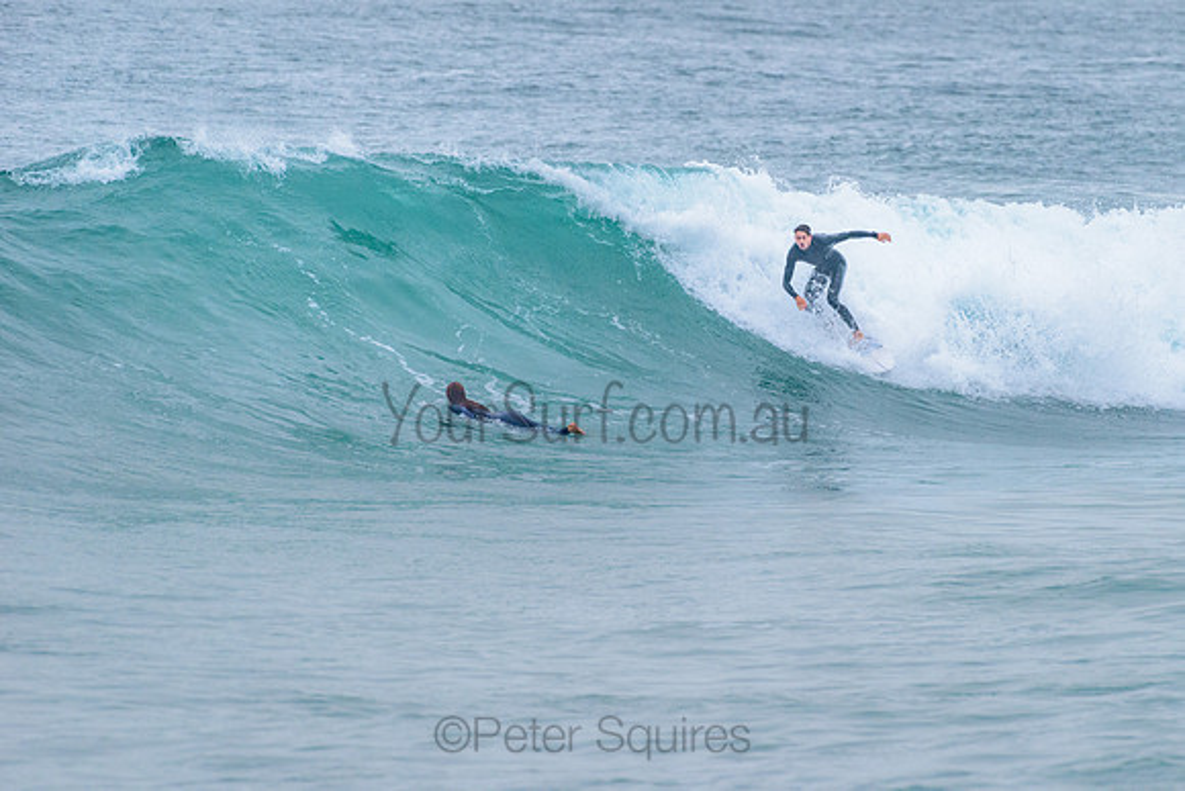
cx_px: 725
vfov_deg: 2.2
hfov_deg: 3.4
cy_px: 307
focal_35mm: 612
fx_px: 20147
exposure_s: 1/2000
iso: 1600
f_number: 5.6
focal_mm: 500
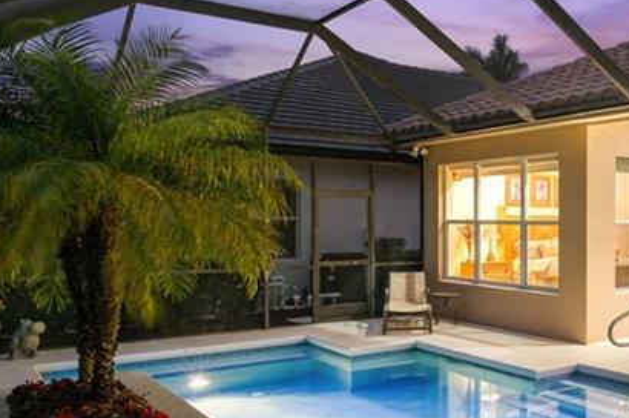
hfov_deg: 43.4
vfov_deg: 33.3
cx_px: 589
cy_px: 231
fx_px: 698
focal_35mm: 40
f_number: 9
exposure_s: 2
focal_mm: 16
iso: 200
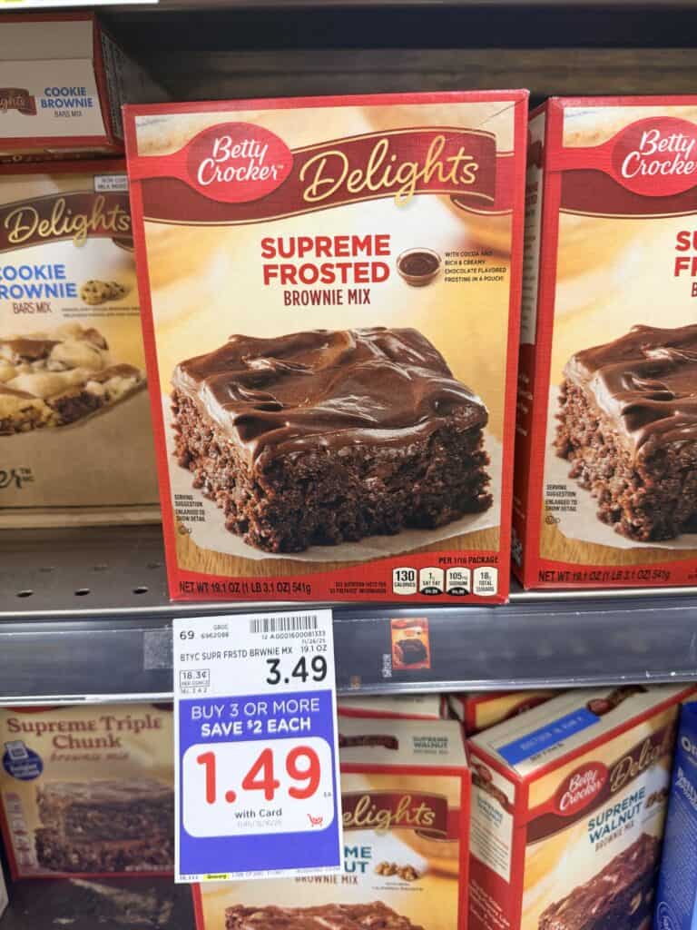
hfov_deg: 56.8
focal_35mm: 24
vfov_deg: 71.6
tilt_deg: -18.4
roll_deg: +1.3
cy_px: 465
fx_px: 644
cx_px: 348
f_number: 1.78
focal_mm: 6.76
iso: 160
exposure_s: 1/60
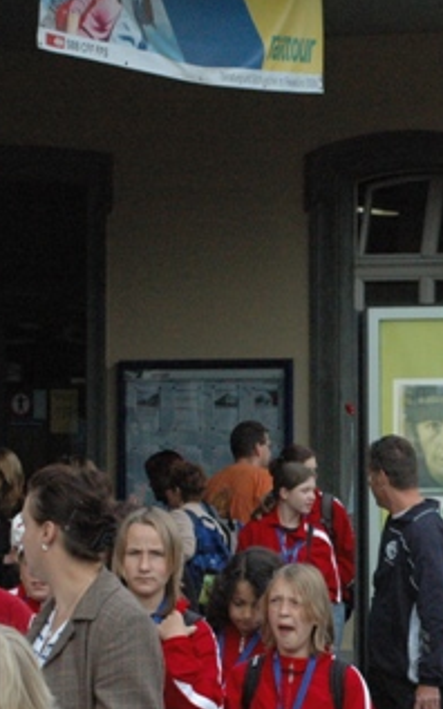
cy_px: 472
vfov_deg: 9.7
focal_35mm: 216
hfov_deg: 6.1
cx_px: 432
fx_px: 4174
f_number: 10
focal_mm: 70
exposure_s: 1/320
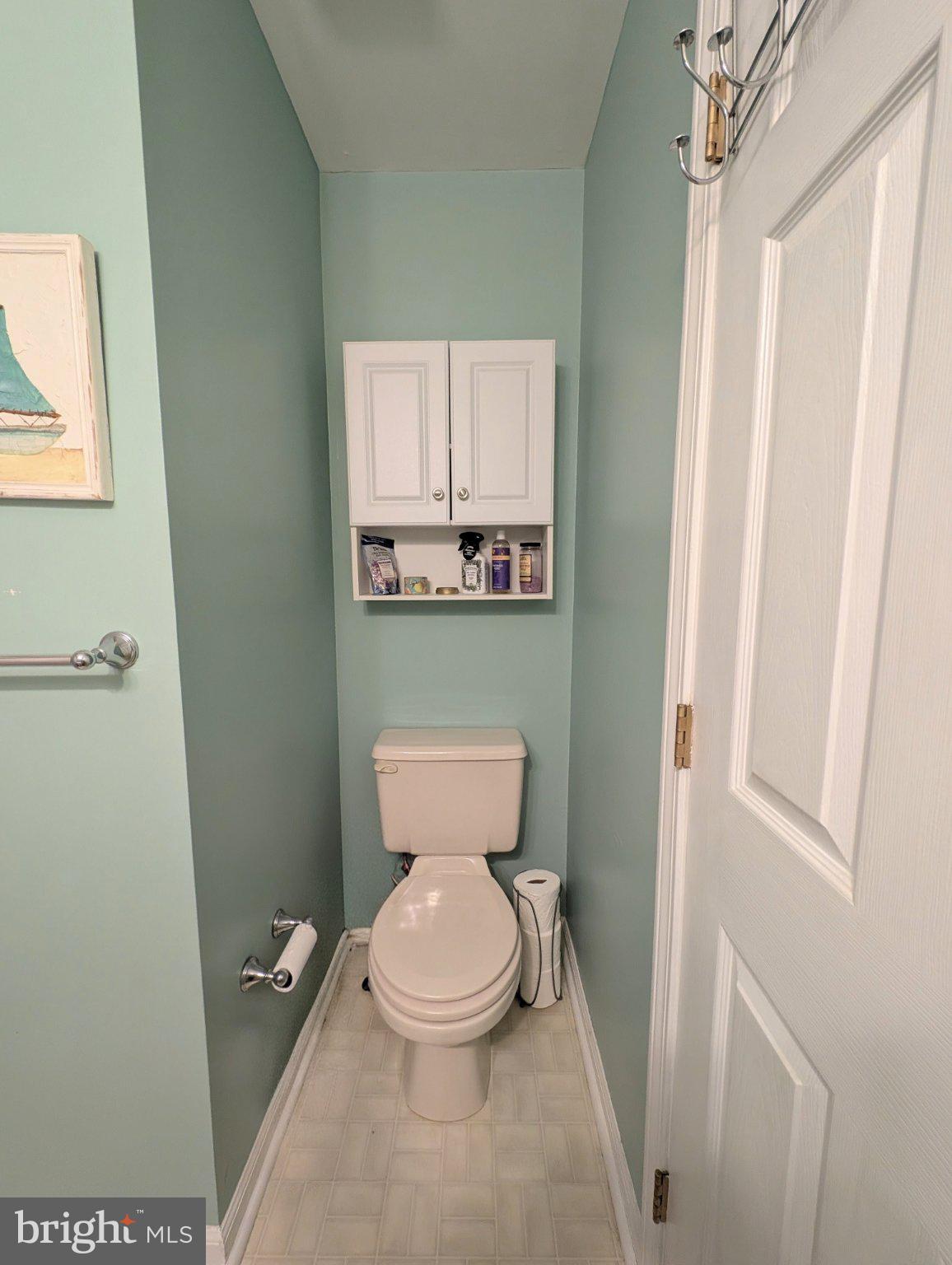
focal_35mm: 12
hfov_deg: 94.6
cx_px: 476
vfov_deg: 110.5
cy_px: 632
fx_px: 439
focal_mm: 2.23
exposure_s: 1/60
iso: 302
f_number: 1.95
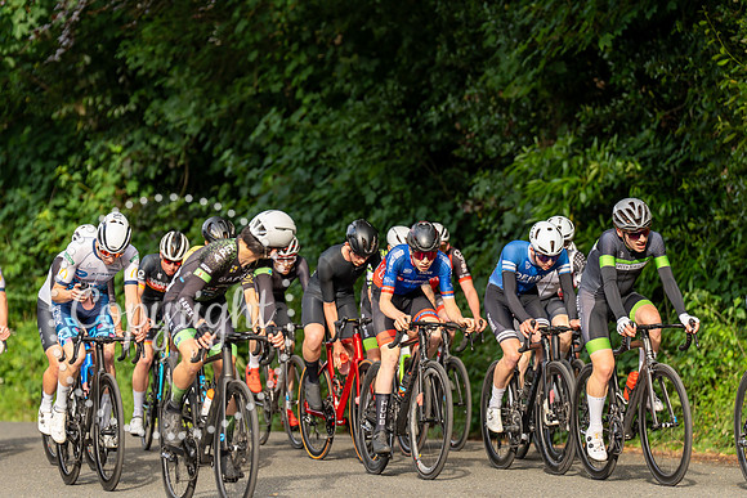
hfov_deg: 10.9
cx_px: 374
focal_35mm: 188
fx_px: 3902
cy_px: 249
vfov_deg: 7.3
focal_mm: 188
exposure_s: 1/800
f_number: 3.5
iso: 400
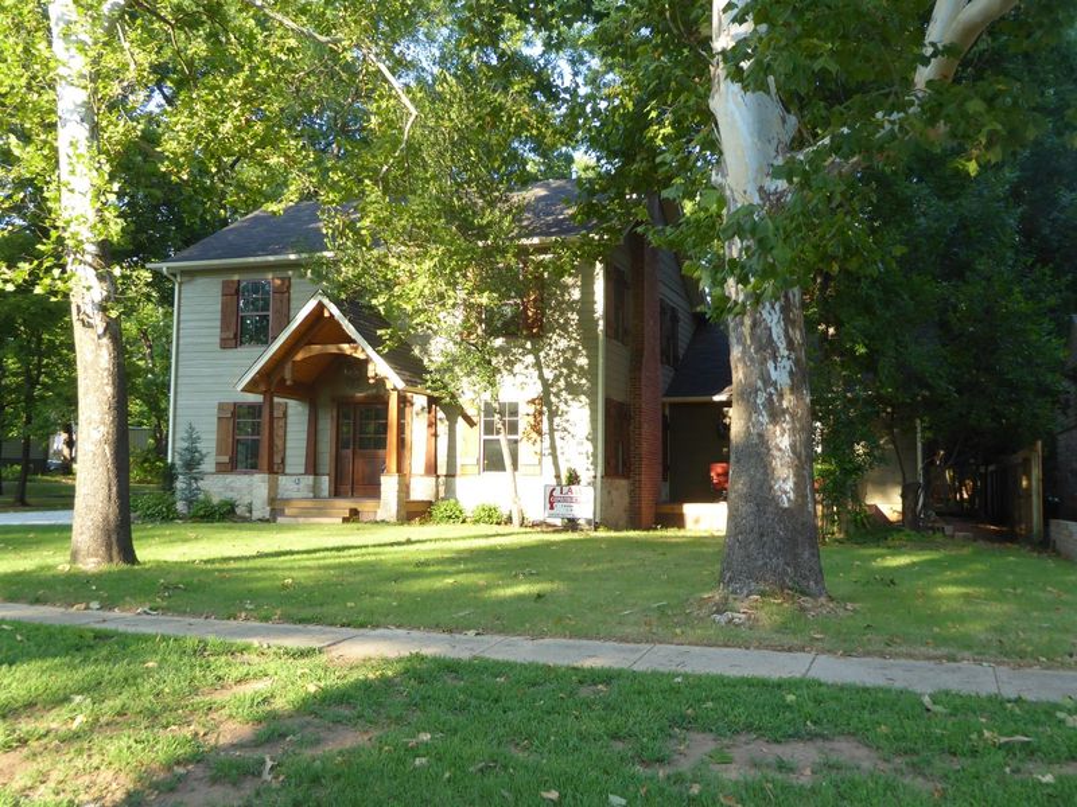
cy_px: 404
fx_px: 1120
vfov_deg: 39.7
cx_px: 538
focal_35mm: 36
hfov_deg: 51.4
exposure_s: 1/60
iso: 100
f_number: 3.7
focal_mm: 6.3
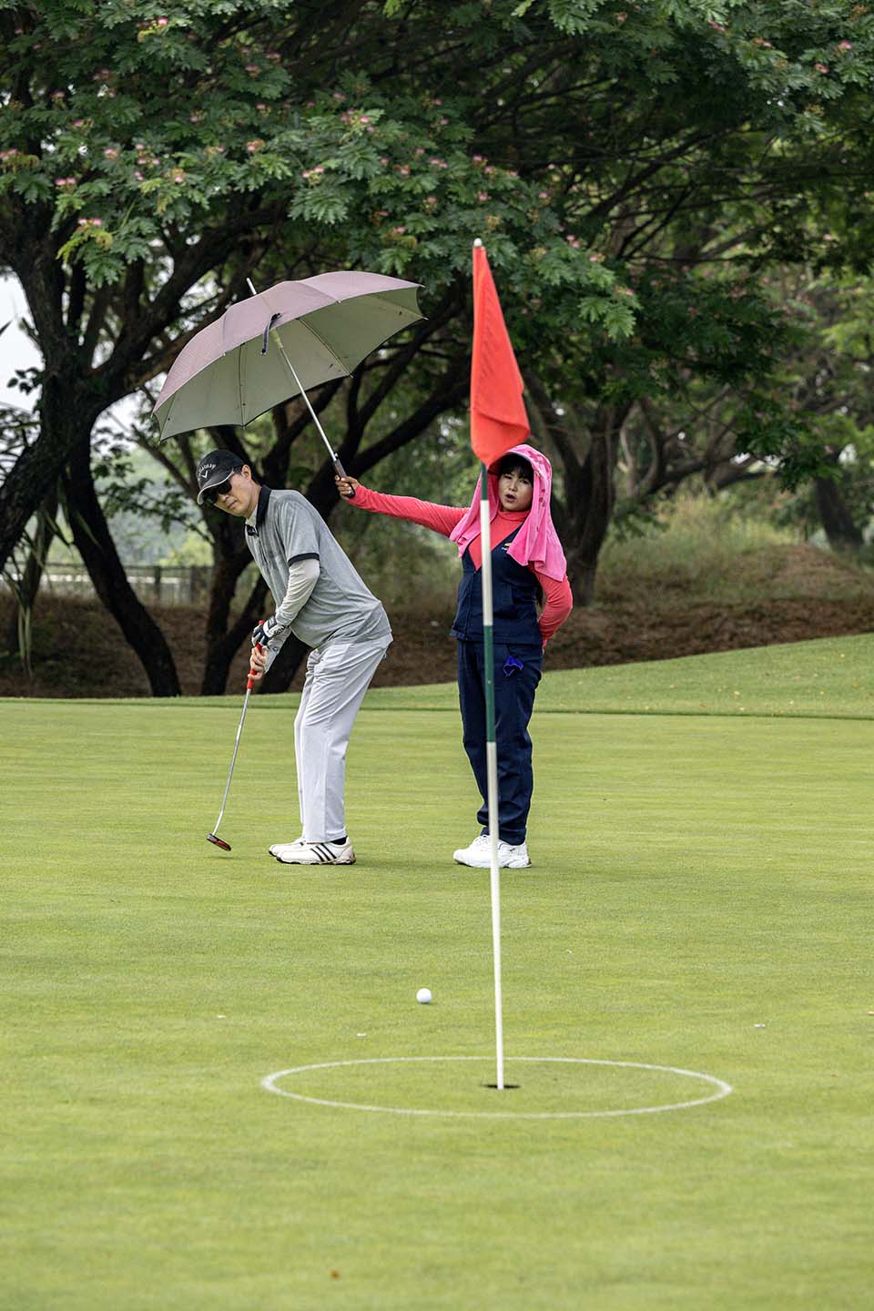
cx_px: 437
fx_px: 5098
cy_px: 656
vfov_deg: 14.7
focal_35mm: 140
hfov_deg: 9.8
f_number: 5
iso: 1600
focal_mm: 140
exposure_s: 1/2500
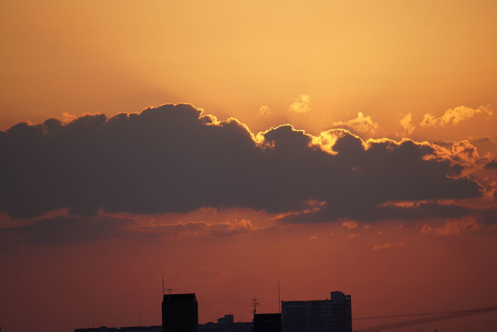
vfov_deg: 4.4
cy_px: 166
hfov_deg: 6.5
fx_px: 4348
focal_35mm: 315
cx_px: 248
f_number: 6.3
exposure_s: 1/500
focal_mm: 210
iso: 100
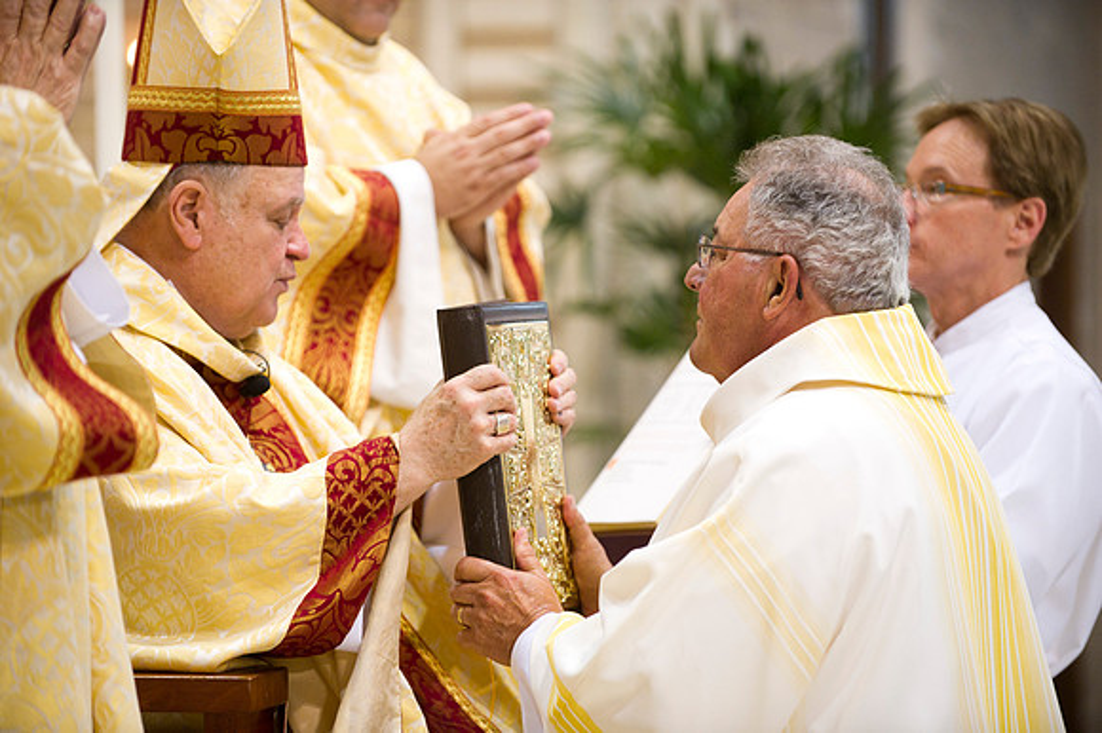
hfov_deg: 13.7
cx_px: 551
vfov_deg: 9.1
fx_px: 4589
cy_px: 366
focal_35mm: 150
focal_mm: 150
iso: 2000
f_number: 2.8
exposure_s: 1/100
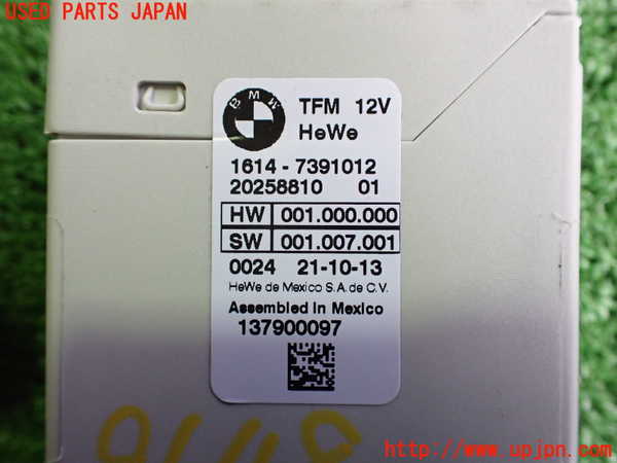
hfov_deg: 60.0
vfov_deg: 46.8
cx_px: 308
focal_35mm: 30
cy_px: 232
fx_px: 535
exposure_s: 1/125
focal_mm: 5.4
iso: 800
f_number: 2.3
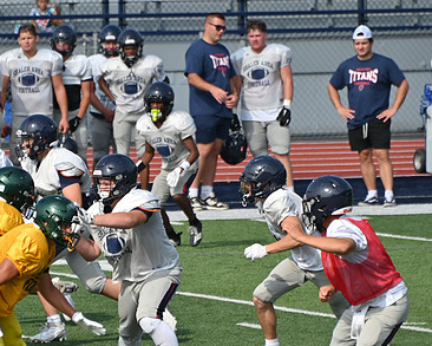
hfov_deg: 2.9
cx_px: 117
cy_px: 226
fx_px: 8569
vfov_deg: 2.3
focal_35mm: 670
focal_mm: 300
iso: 110
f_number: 5.6
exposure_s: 1/800
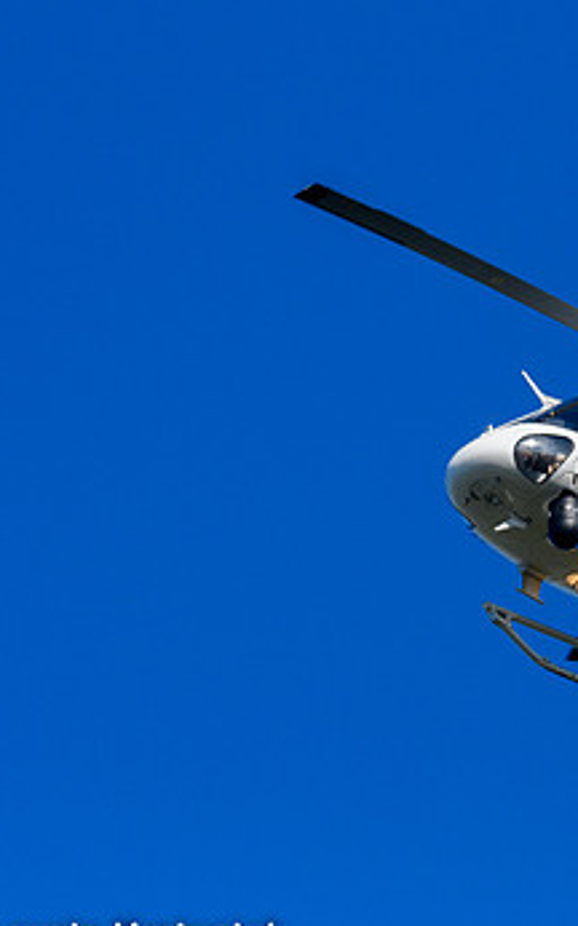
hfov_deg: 1.0
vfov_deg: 1.6
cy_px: 443
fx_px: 32313
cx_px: 720
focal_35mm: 1281
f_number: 6.3
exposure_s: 1/3200
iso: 500
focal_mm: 500
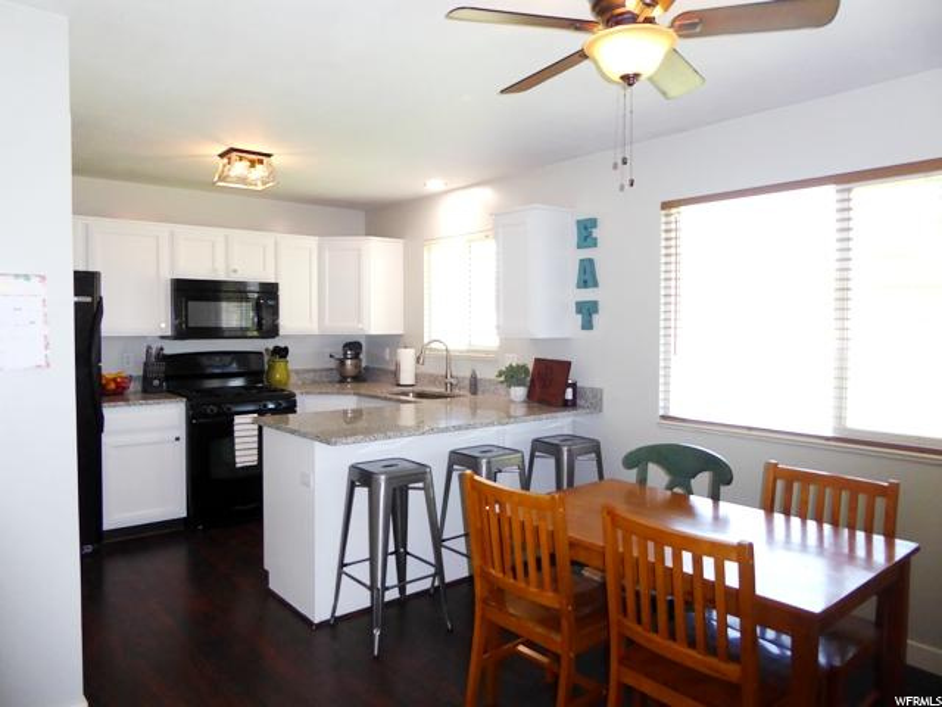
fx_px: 653
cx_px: 471
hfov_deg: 71.6
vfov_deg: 56.8
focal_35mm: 24
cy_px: 354
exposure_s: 1/60
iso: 250
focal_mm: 4.3
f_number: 3.3
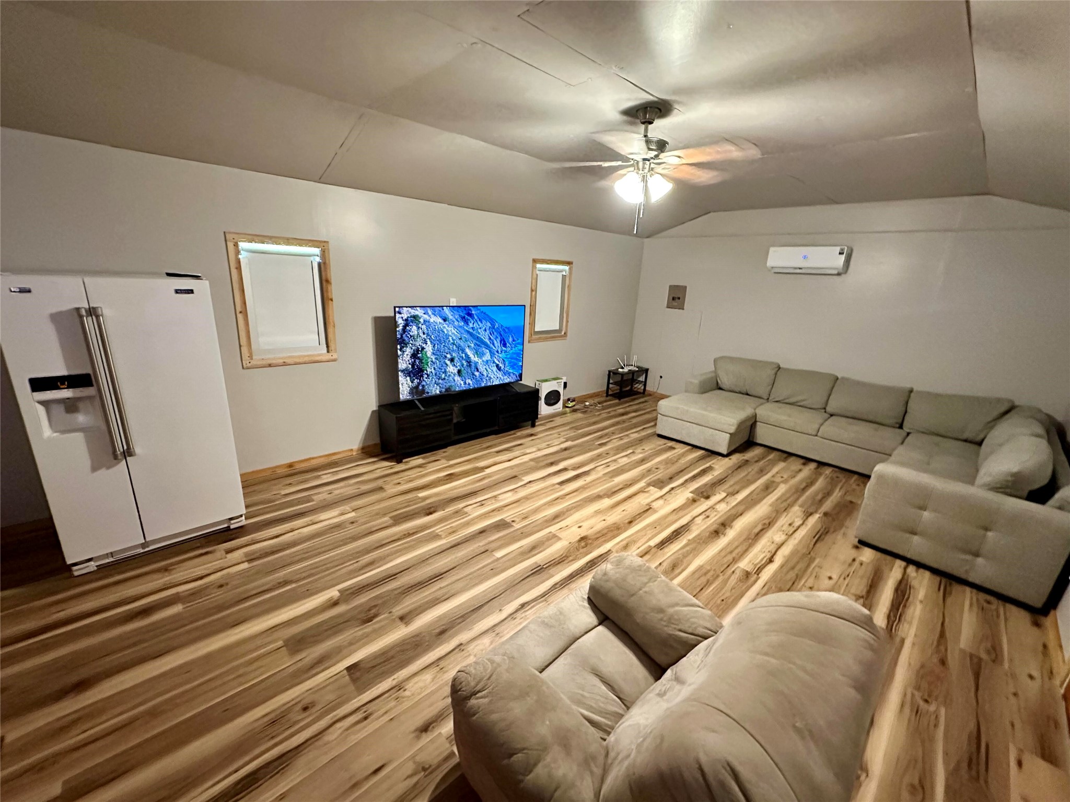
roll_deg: -3.2
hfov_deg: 102.1
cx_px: 535
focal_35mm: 14
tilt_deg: -16.5
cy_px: 401
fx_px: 433
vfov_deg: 85.7
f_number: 2.2
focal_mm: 2.22
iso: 1000
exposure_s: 1/60
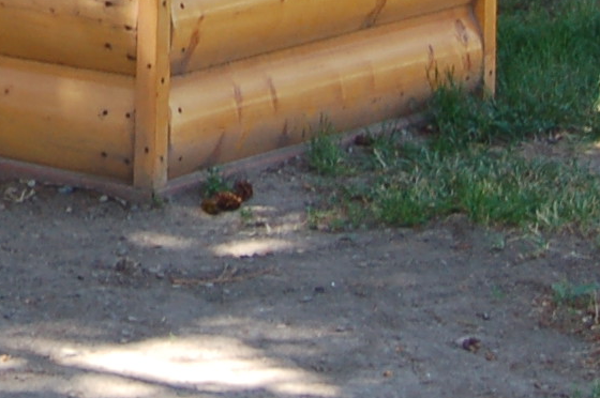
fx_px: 4561
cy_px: -493
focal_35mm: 274
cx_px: -470
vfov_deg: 4.9
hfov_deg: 7.3
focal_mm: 34
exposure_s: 1/125
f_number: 5.6
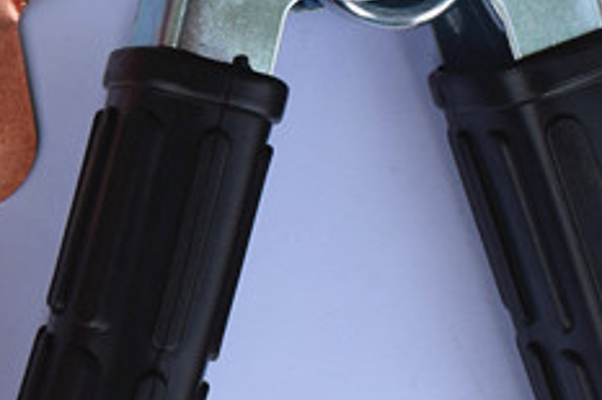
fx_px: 1721
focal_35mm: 103
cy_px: 84
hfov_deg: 18.6
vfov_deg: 13.2
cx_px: -158
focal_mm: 20
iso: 200
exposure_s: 1/320
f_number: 9
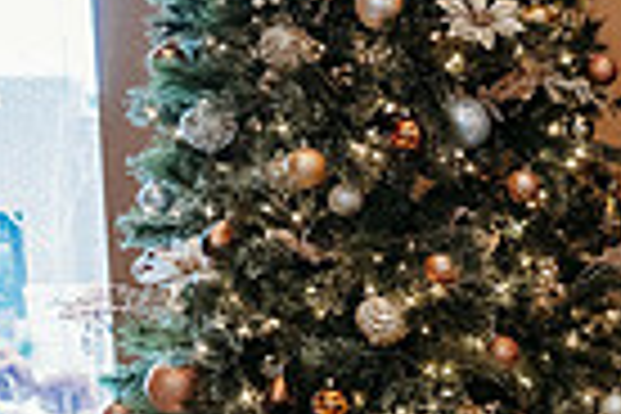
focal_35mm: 101
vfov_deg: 13.3
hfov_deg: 17.8
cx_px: 963
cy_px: 439
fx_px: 1742
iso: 1250
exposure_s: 1/250
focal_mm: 24
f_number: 2.8
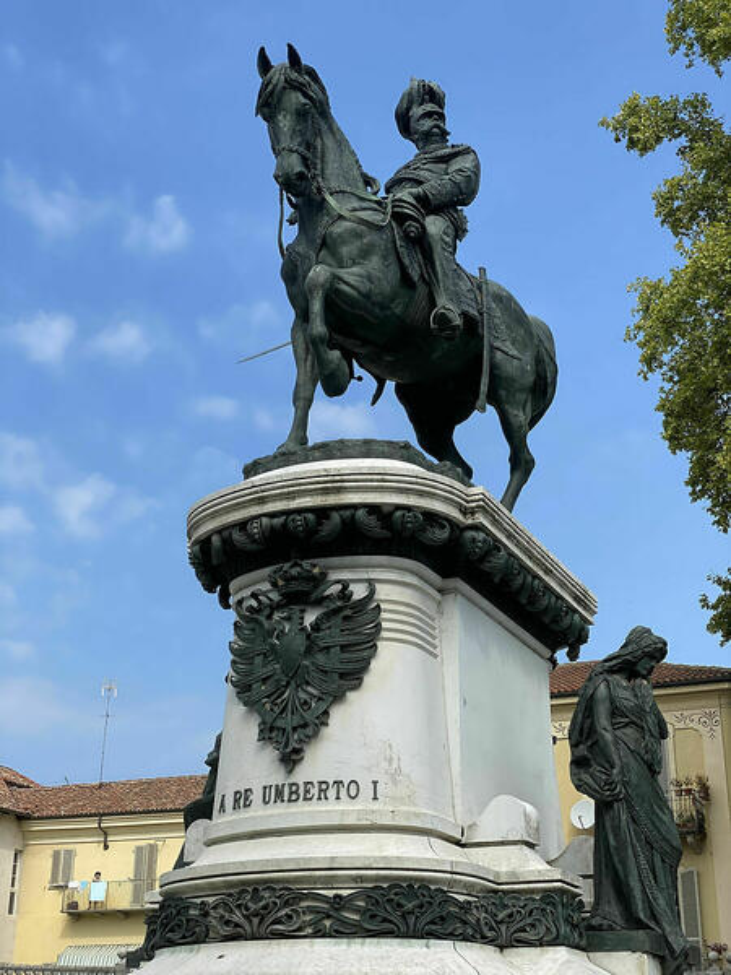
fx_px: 1464
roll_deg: -0.4
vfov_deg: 36.8
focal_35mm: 52
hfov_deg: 28.0
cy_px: 488
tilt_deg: +23.2
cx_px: 366
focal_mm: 6
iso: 20
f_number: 2
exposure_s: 1/1295
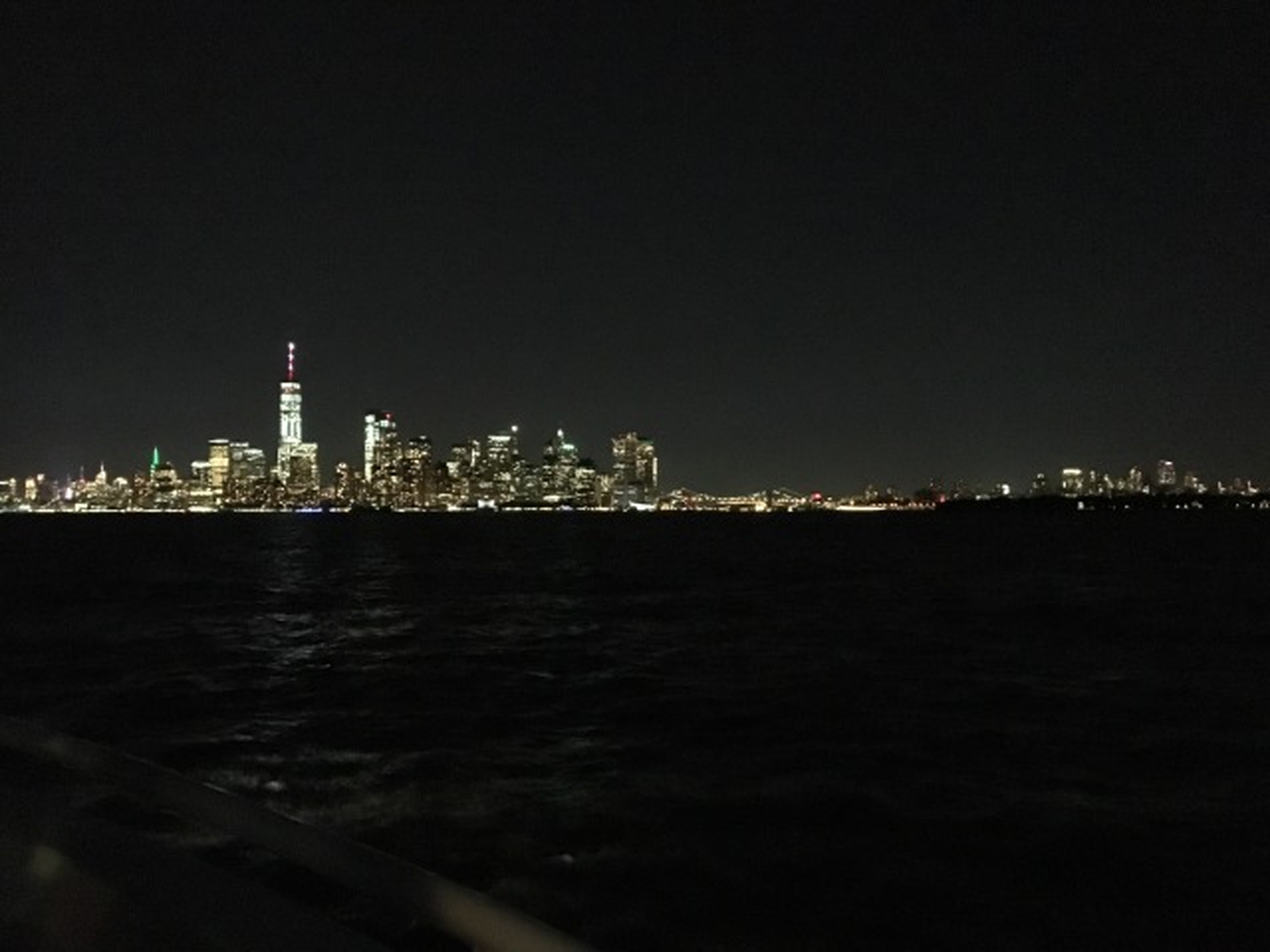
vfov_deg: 48.2
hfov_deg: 61.7
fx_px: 1064
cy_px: 476
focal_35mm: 29
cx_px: 635
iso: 2000
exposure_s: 1/15
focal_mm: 4.15
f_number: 2.2
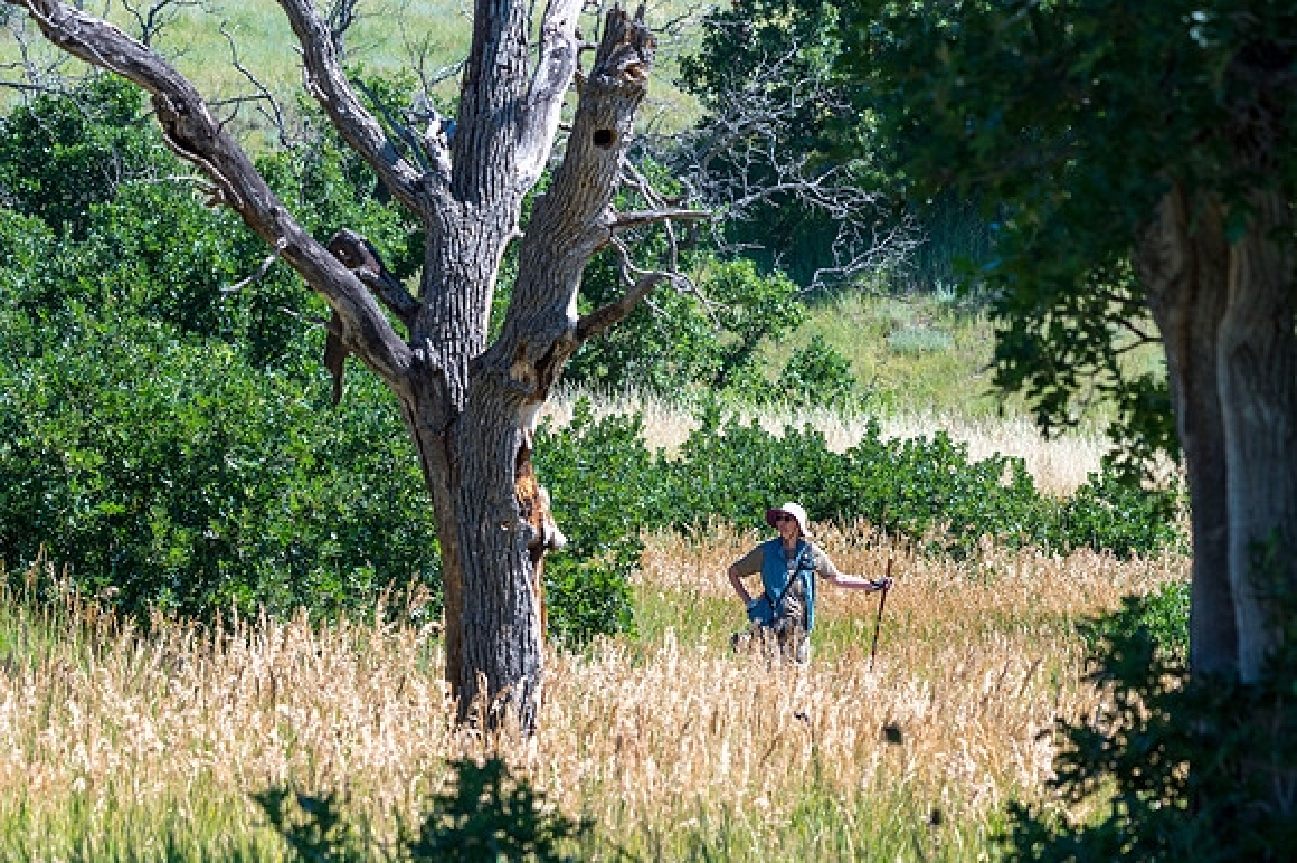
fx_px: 8719
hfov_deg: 8.5
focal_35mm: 242
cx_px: 785
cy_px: 522
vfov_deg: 5.7
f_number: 10
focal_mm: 200
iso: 1400
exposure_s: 1/1000
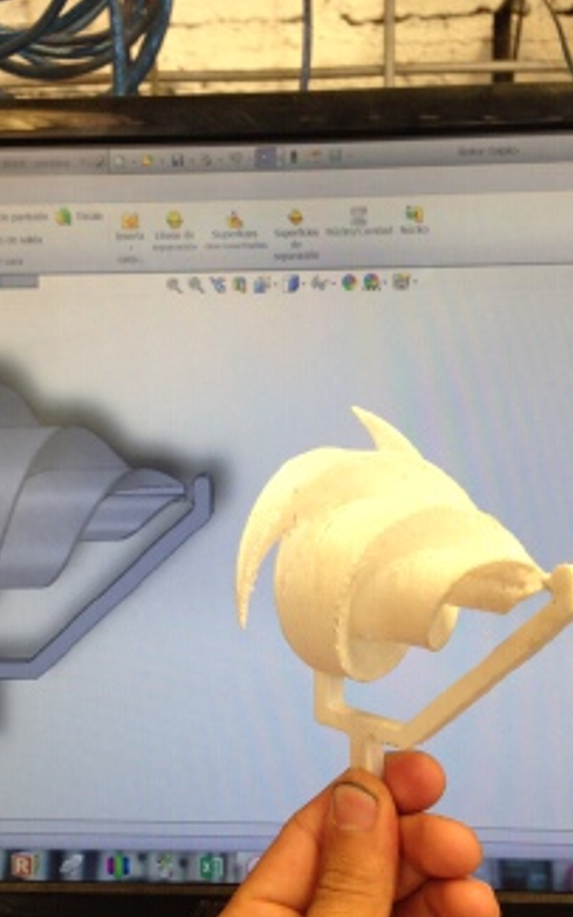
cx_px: 246
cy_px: 494
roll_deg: +0.7
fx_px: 1075
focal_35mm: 43
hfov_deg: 29.8
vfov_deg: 46.2
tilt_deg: -8.2
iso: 50
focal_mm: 4.12
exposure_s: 1/30
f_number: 2.4
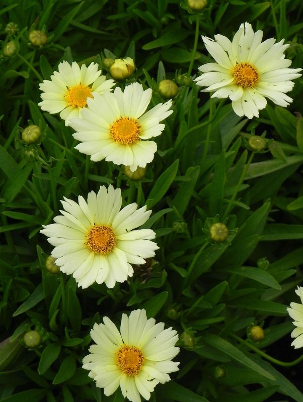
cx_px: 152
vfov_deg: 16.8
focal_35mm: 117
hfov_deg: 12.7
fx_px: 1363
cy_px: 201
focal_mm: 20.8
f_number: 4.5
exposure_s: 1/1000
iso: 160
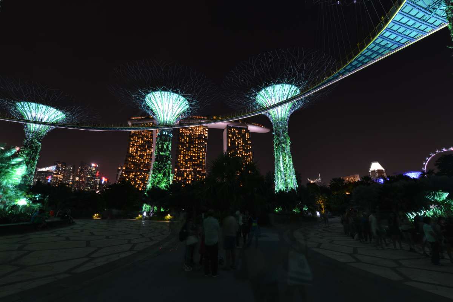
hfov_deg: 96.7
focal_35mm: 16
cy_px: 151
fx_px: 201
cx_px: 226
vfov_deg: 73.8
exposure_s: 13
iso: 100
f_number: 9
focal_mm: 16
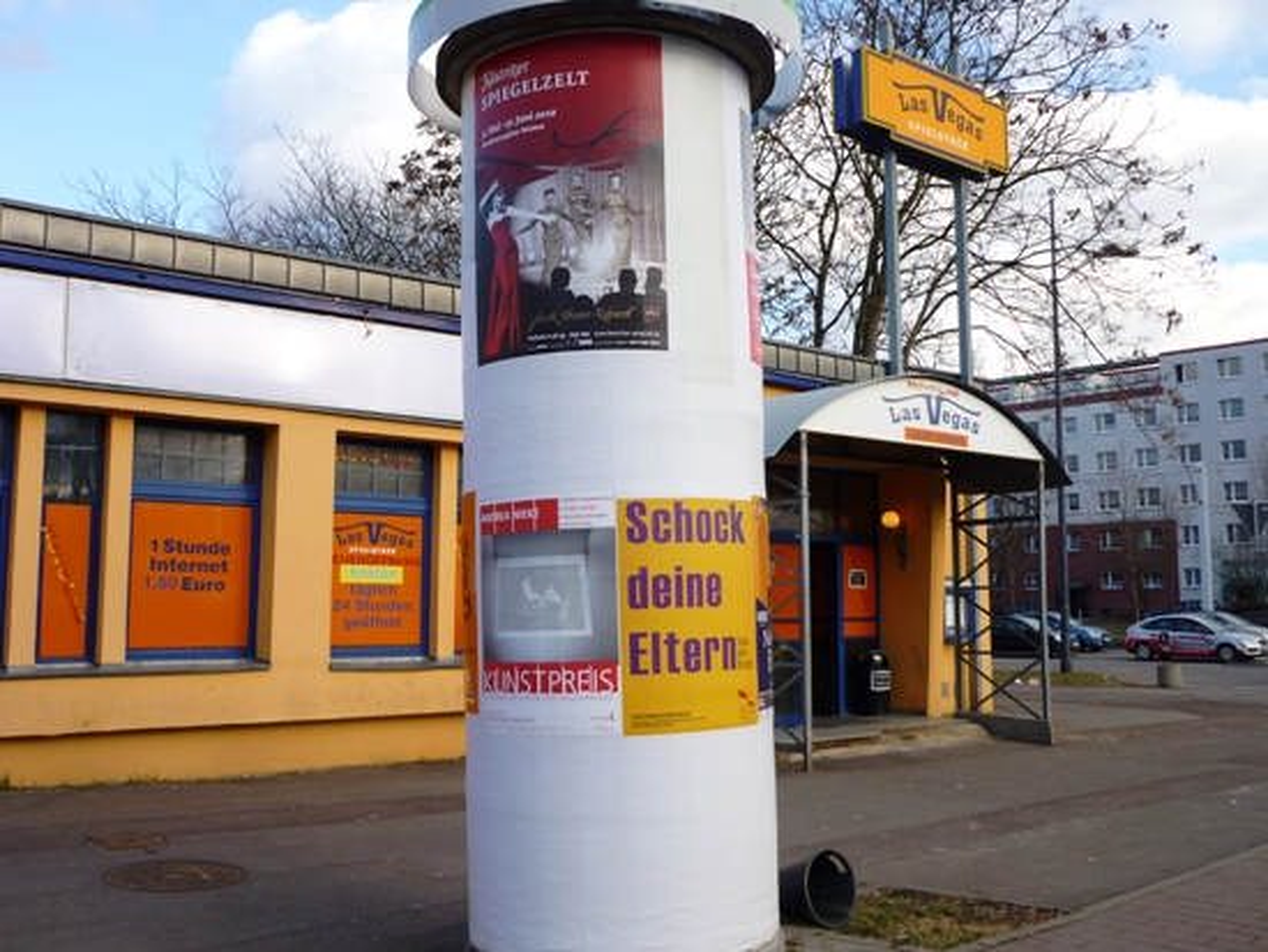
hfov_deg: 55.3
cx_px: 634
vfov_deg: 43.0
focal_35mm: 33
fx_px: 1209
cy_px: 476
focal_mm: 5.5
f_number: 2.8
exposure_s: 1/320
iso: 80
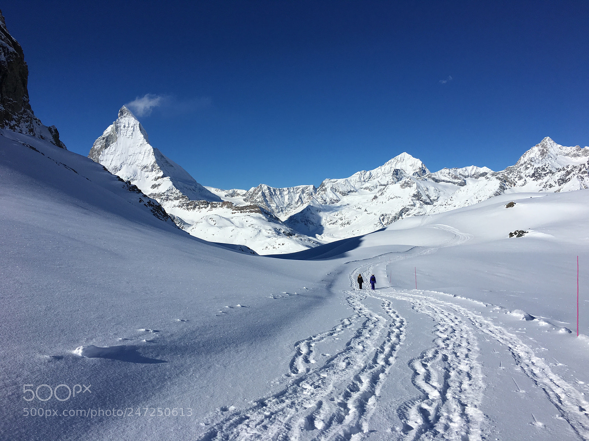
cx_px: 294
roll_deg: +0.1
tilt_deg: -0.6
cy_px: 220
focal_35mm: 29
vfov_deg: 48.2
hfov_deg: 61.7
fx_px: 493
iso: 25
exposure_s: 1/5917
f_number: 2.2
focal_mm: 4.15
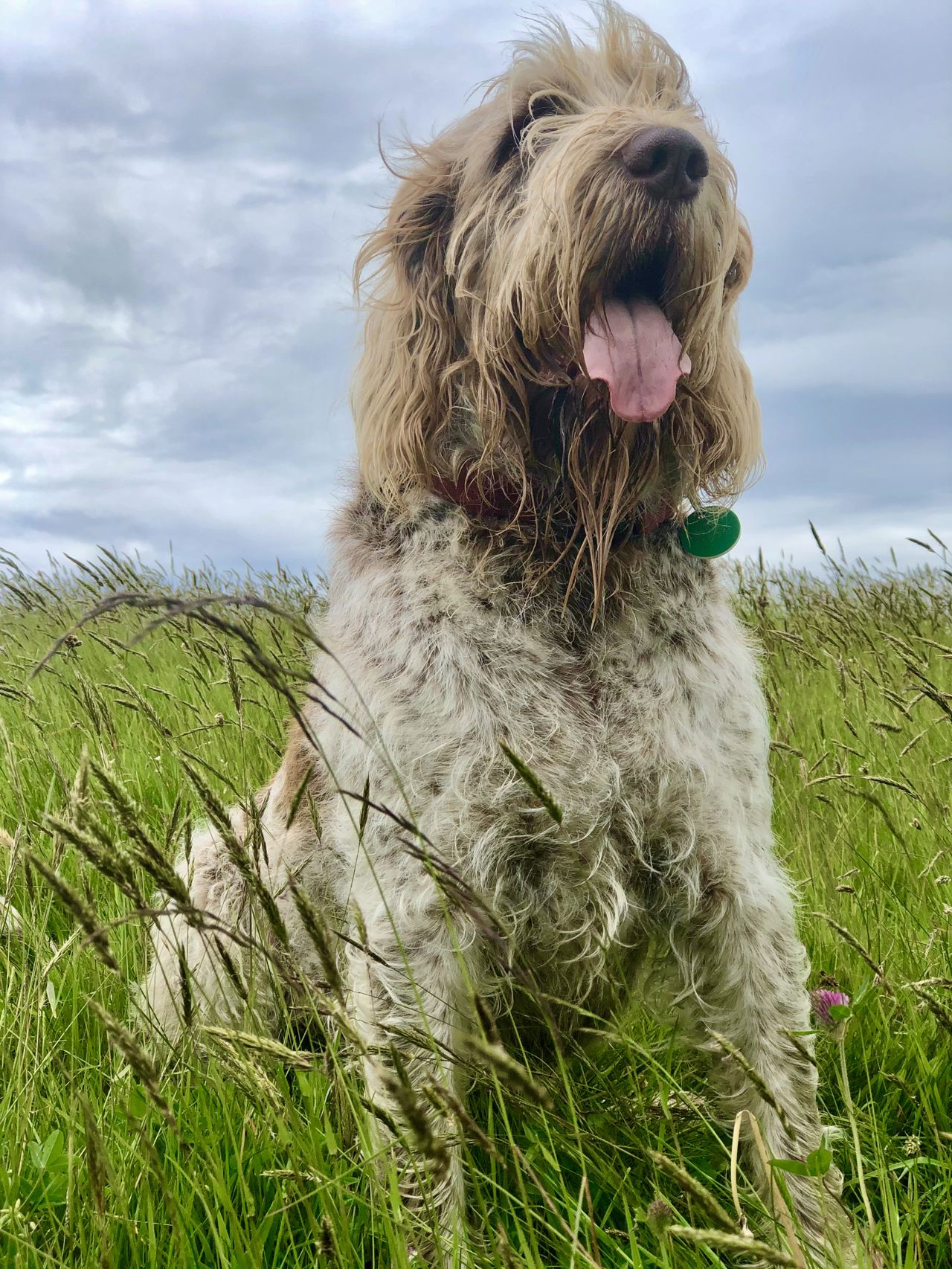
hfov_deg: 25.7
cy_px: 634
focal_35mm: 57
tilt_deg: +4.9
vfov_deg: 33.8
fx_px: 2090
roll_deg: +1.4
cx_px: 476
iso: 20
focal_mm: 6.6
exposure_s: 1/533
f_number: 2.8
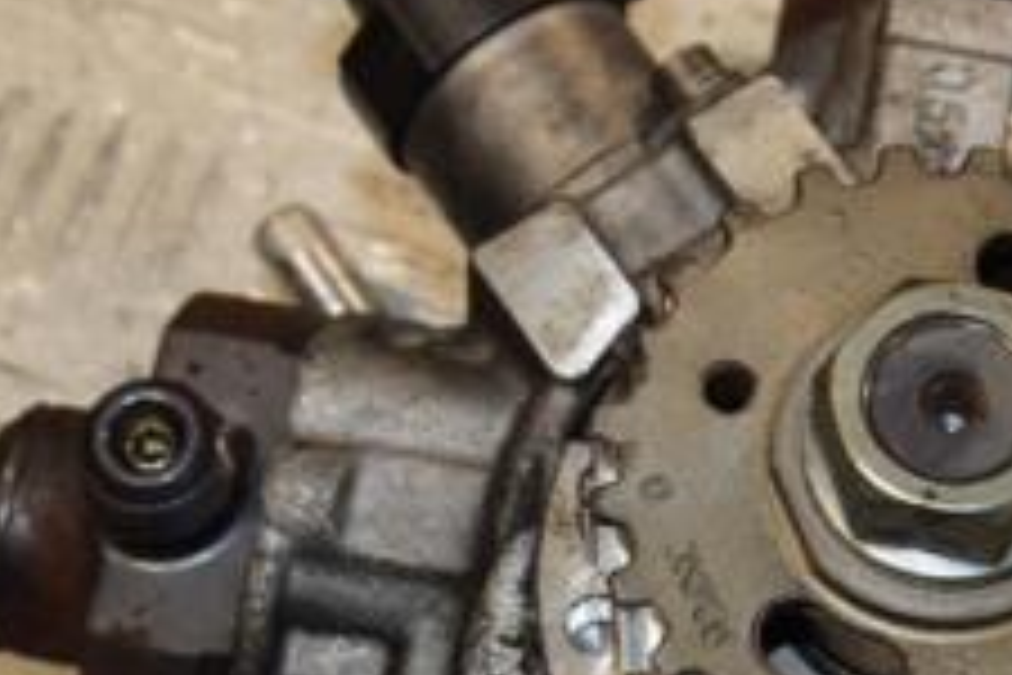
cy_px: 396
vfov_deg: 9.0
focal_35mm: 152
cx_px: 823
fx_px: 4273
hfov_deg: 13.4
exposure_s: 1/200
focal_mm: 38
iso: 800
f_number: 8
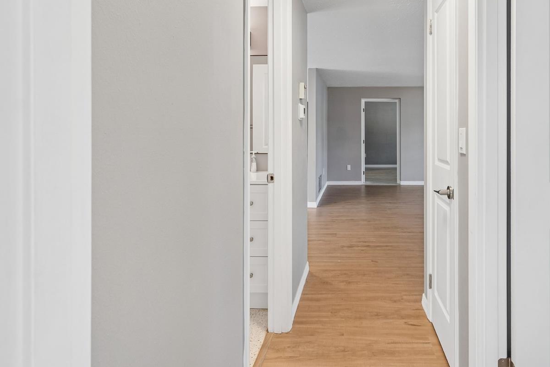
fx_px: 306
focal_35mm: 20
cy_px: 130
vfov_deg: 60.8
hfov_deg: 82.2
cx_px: 348
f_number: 7.1
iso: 100
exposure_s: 1/3.33
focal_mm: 10
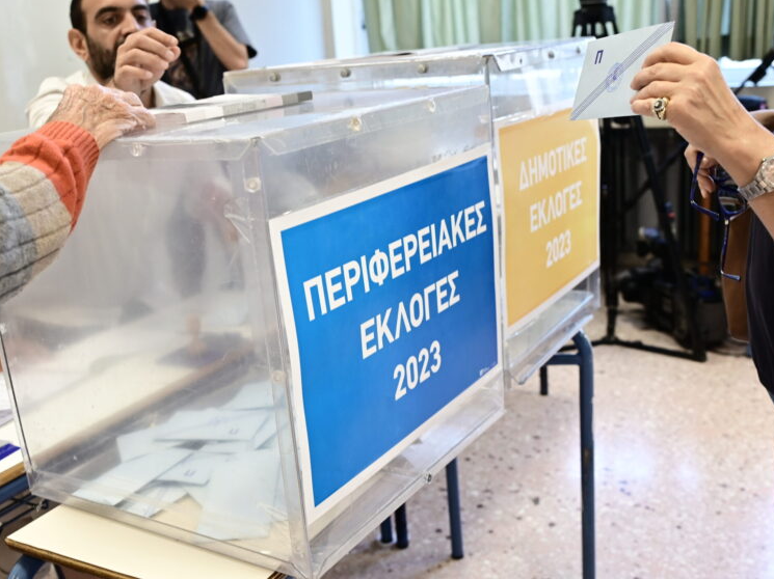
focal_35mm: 41
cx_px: 369
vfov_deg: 35.4
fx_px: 908
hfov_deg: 46.1
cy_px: 310
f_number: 4
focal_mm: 31.5
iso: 1000
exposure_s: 1/160
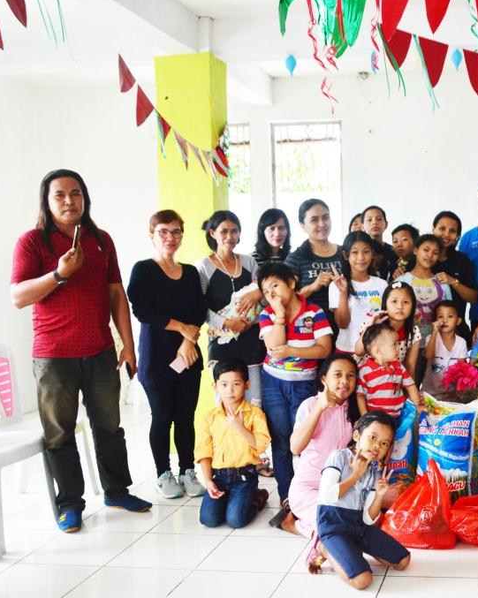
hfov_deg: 31.9
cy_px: 298
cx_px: 435
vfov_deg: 41.4
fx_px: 791
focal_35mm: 45
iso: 800
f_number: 5
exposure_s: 1/100
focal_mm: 21
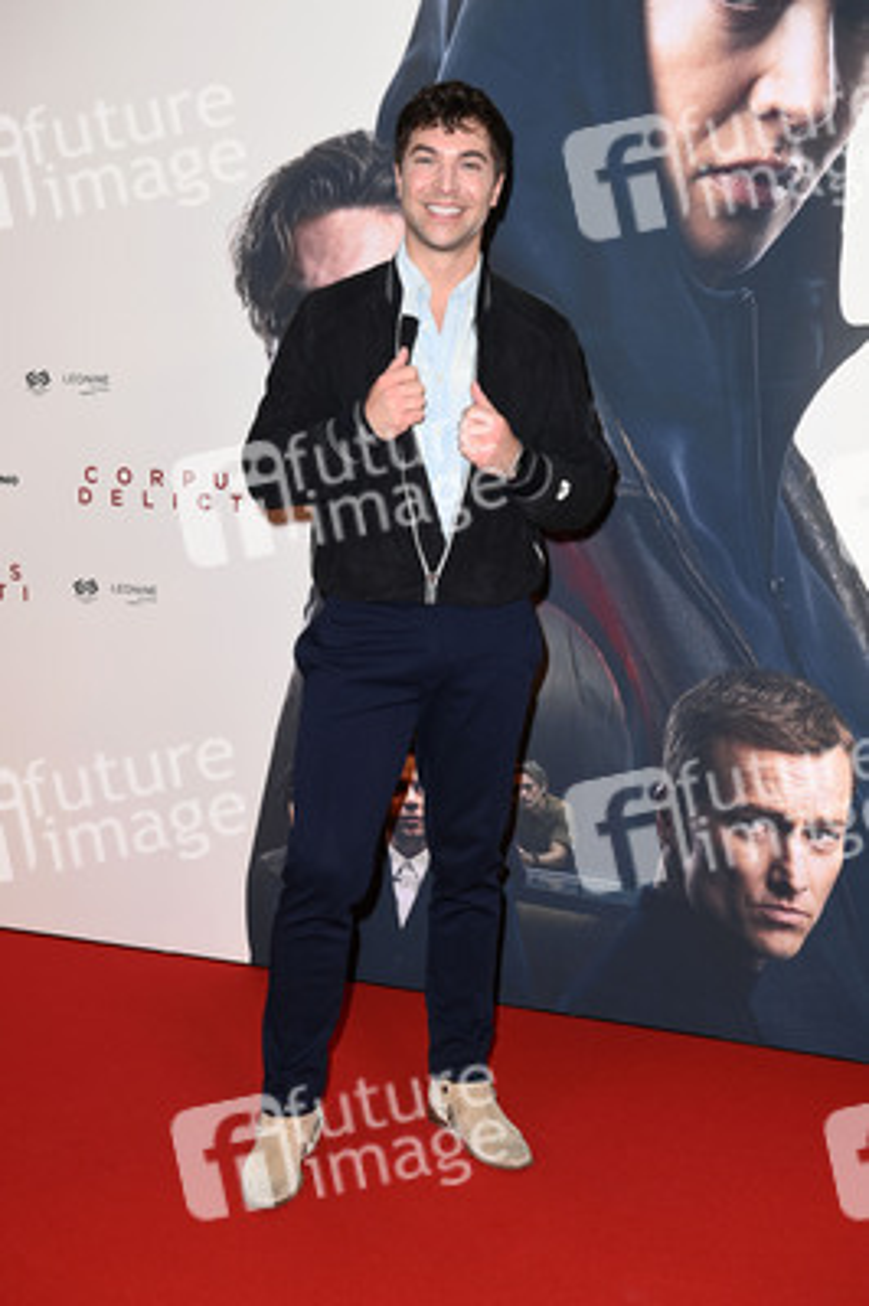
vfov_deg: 38.2
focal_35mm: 52
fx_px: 1886
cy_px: 653
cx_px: 434
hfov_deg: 25.9
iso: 500
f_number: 6.3
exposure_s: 1/250
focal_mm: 52
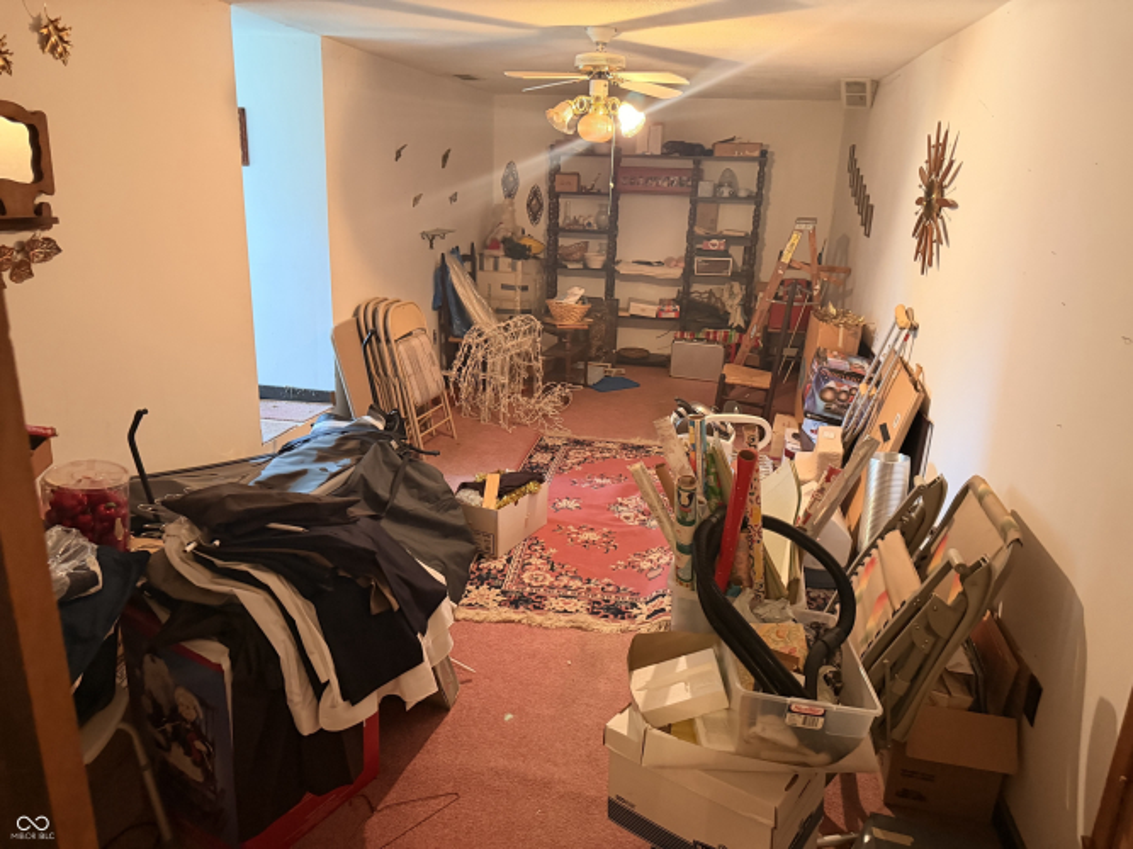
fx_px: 785
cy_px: 424
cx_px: 566
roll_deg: -1.4
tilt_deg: -15.8
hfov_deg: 71.6
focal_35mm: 24
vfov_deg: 56.8
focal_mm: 6.76
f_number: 1.78
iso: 800
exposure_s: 1/40
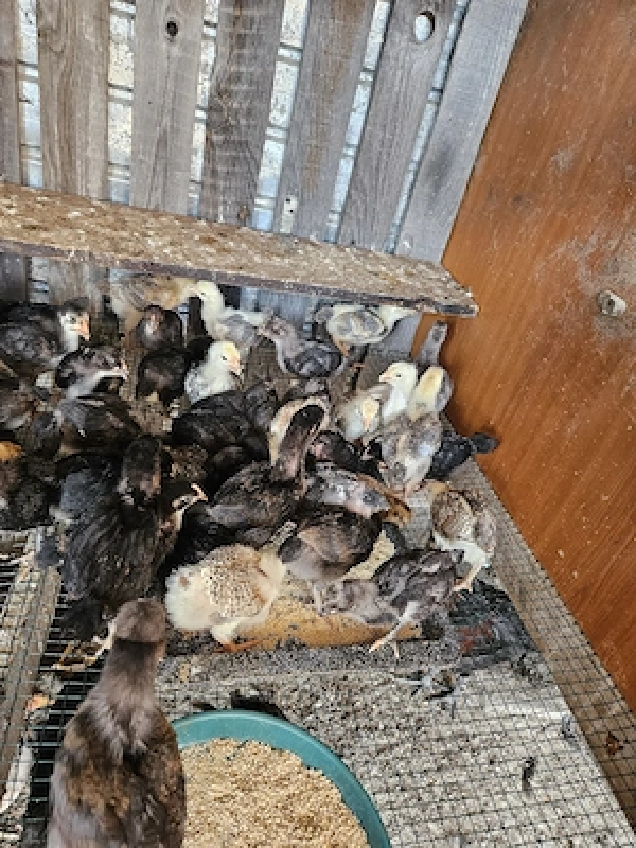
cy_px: 424
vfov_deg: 73.9
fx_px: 563
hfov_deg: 58.9
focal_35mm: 23
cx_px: 318
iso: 320
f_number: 1.8
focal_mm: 5.4
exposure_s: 1/101
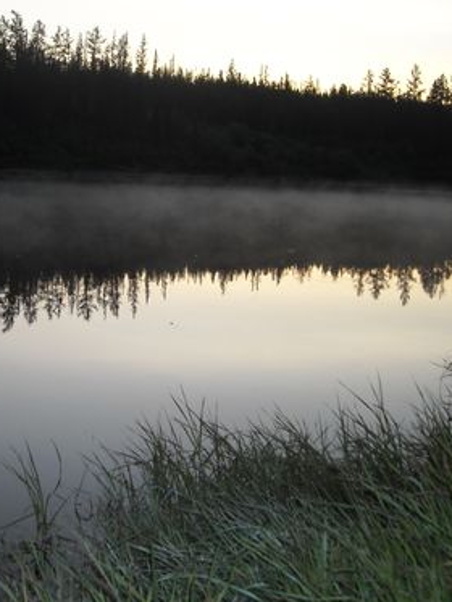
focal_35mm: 60
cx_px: 81
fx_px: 1044
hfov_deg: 24.0
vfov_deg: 32.1
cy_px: 255
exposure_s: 1/74
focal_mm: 5.7
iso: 64
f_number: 2.8
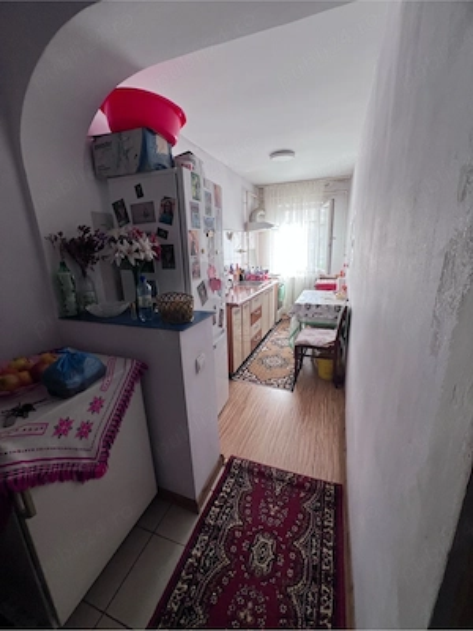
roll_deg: +1.5
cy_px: 316
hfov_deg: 89.9
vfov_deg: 106.2
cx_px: 236
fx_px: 237
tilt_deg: -13.9
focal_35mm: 13
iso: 50
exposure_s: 1/99
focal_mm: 1.57
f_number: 1.8
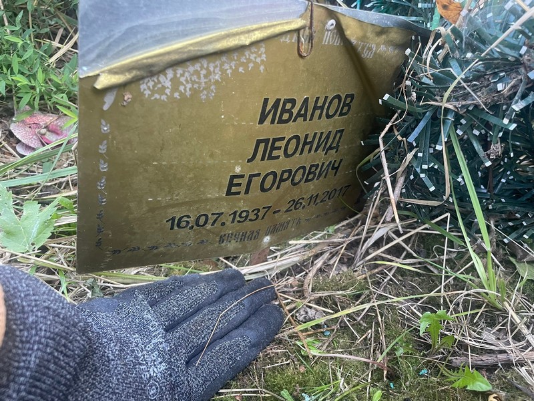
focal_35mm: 26
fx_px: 401
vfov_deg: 53.1
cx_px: 267
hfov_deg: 67.3
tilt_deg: -45.4
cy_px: 200
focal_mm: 4.2
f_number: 1.6
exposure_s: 1/75
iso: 125
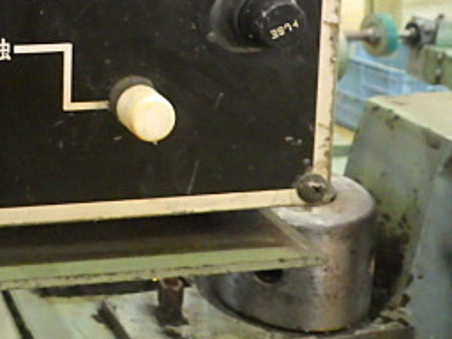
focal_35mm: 70
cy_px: -69
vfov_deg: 19.7
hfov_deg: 24.8
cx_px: -104
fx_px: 914
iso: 1600
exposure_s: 1/40
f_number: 3.5
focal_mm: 5
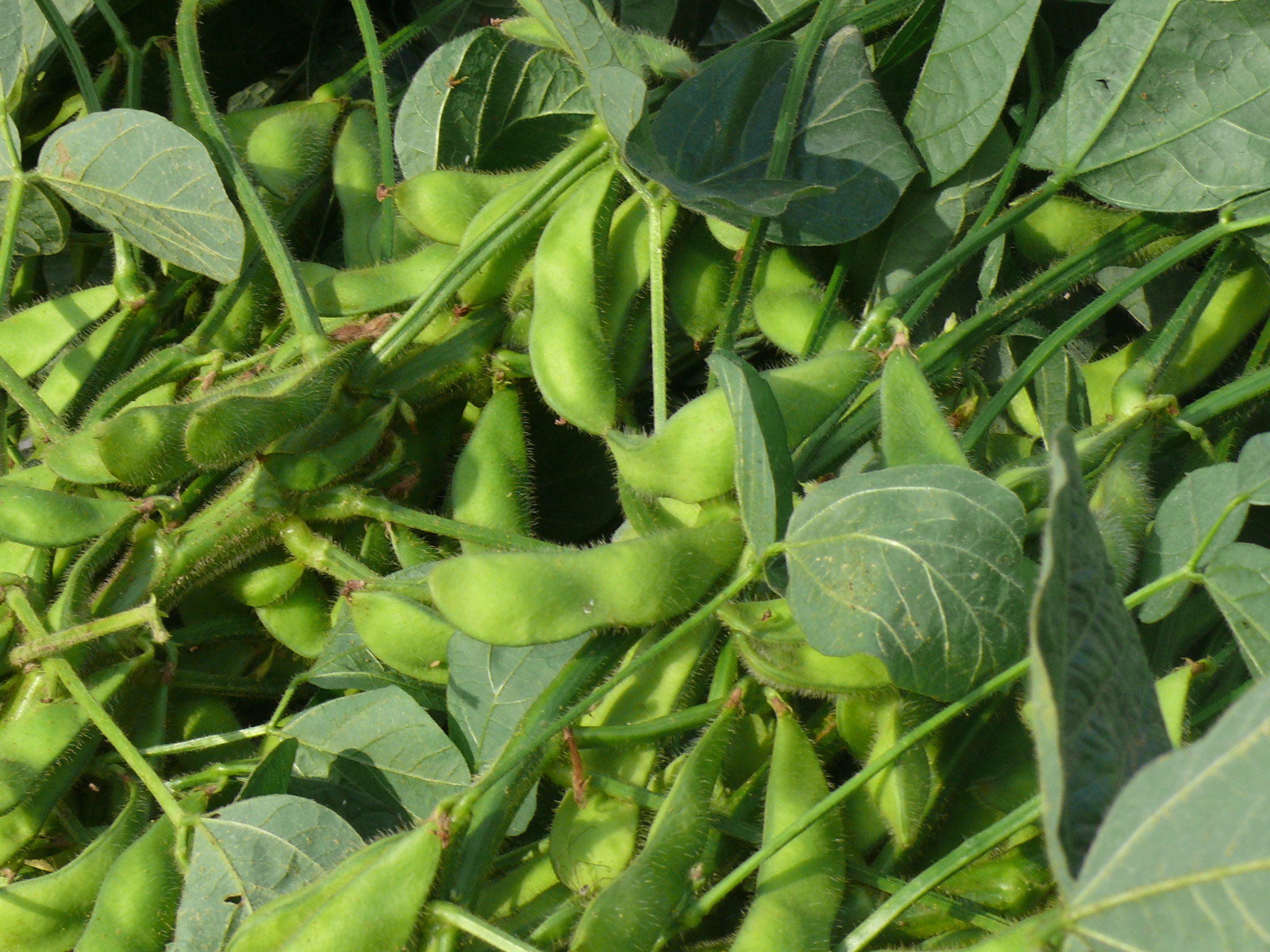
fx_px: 3779
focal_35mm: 103
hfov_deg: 19.1
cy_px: 476
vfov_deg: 14.4
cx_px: 635
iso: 100
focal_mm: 15.3
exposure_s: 1/250
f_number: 5.6
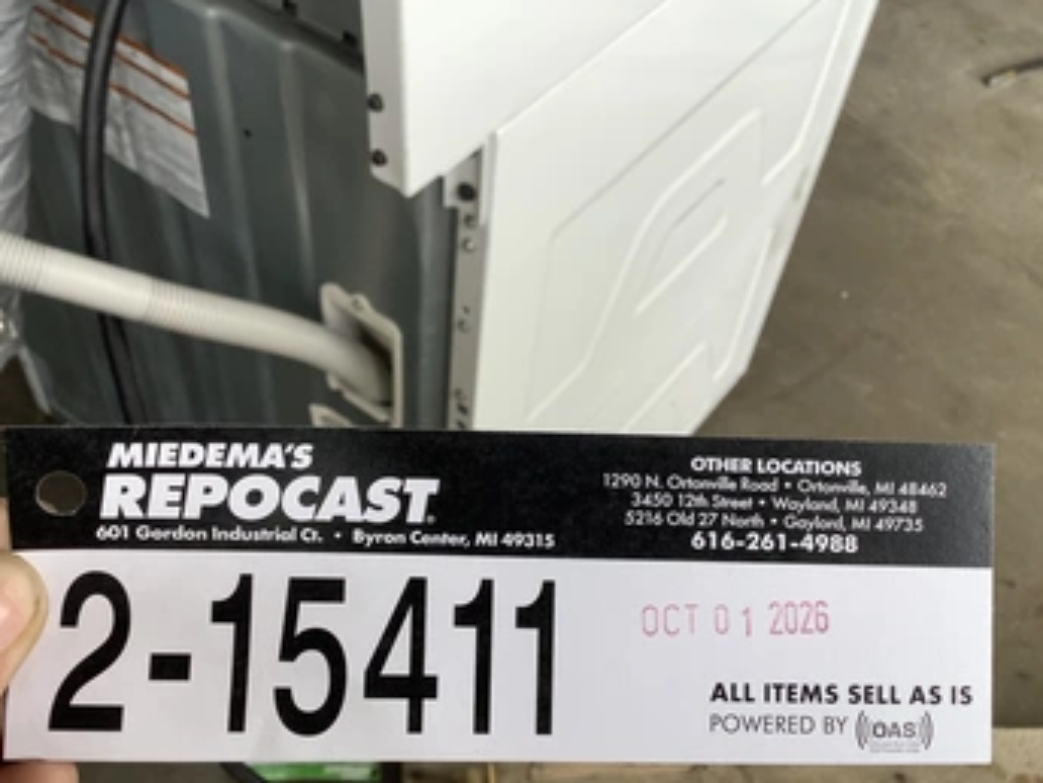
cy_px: 449
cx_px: 522
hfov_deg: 51.4
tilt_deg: -51.1
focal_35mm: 36
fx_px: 1085
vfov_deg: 39.6
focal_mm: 3.3
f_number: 2.4
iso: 25
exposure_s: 1/125
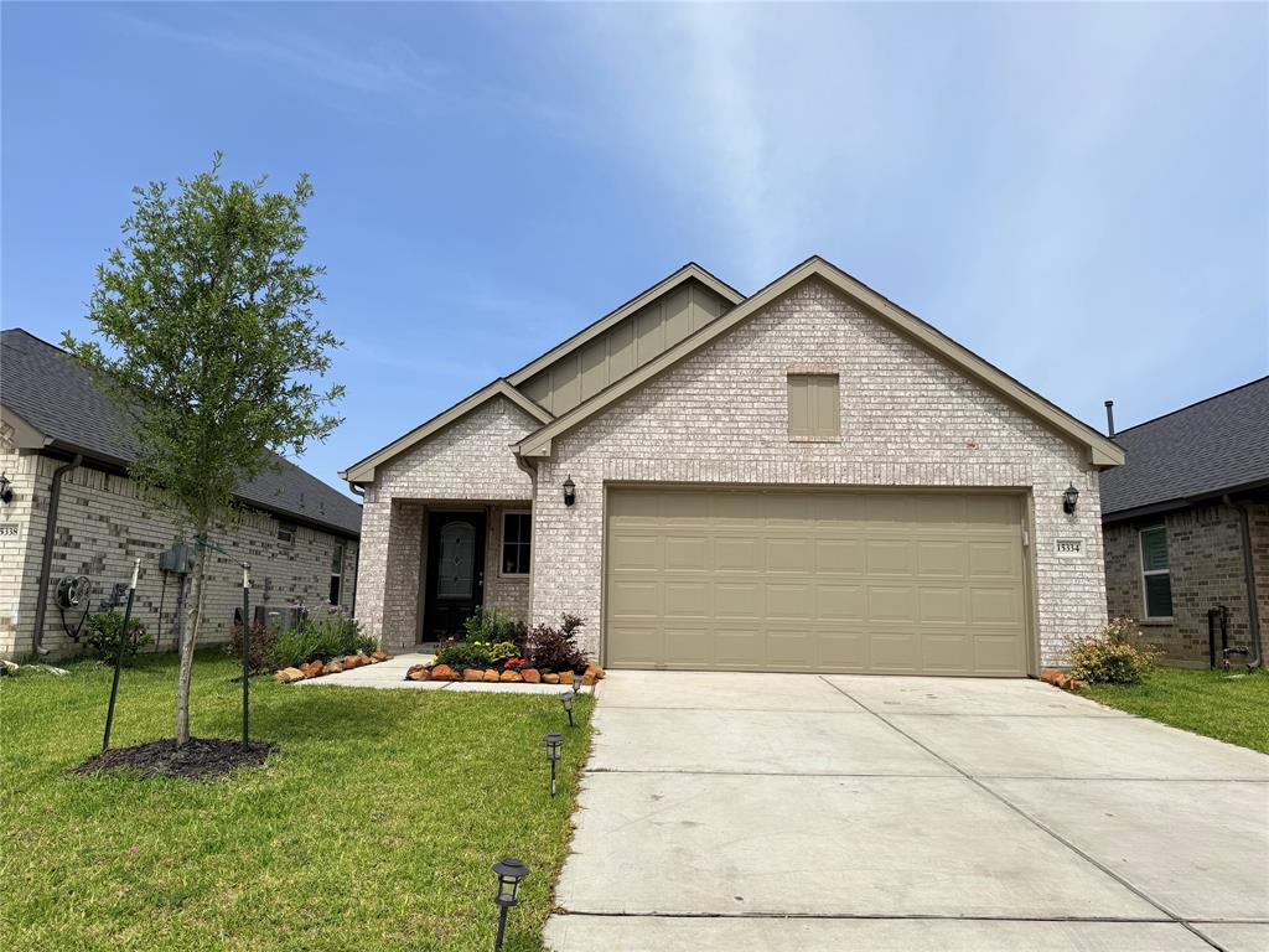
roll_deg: -0.8
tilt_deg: +9.6
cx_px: 634
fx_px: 880
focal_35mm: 24
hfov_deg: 71.6
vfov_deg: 56.8
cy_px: 476
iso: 80
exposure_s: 1/6711
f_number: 1.78
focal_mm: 6.76
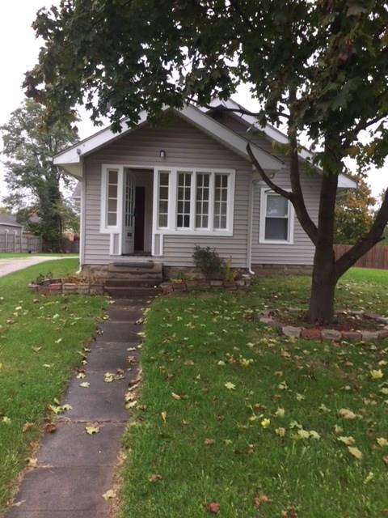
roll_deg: -2.2
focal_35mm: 29
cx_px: 194
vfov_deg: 61.7
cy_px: 259
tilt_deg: -3.6
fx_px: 433
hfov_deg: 48.2
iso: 32
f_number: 2.2
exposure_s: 1/40
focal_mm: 4.15
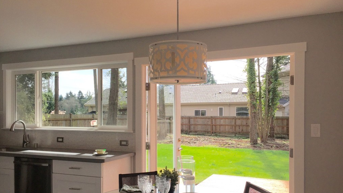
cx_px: 172
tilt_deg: -0.5
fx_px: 291
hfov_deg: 61.0
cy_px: 123
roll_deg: -0.8
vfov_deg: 36.4
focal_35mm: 32
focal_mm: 4.15
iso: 32
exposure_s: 1/760
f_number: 2.2
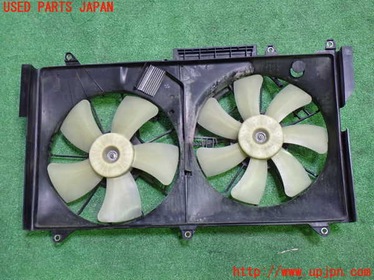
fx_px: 508
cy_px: 140
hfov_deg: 40.4
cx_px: 187
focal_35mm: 47
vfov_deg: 30.9
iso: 800
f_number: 3.1
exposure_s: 1/40
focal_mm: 8.4
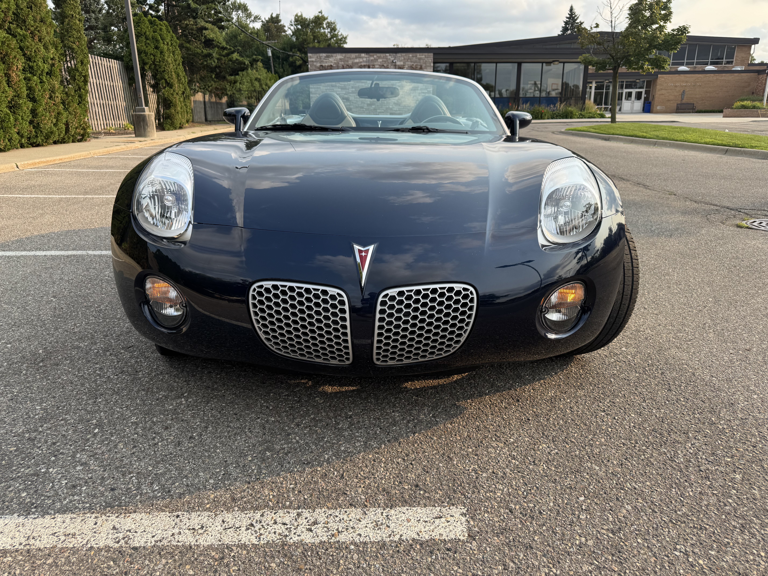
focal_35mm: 24
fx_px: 532
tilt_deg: -19.5
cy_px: 288
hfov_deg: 71.6
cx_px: 384
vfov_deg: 56.8
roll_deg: +0.1
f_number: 1.78
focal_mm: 6.76
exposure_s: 1/1285
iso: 80
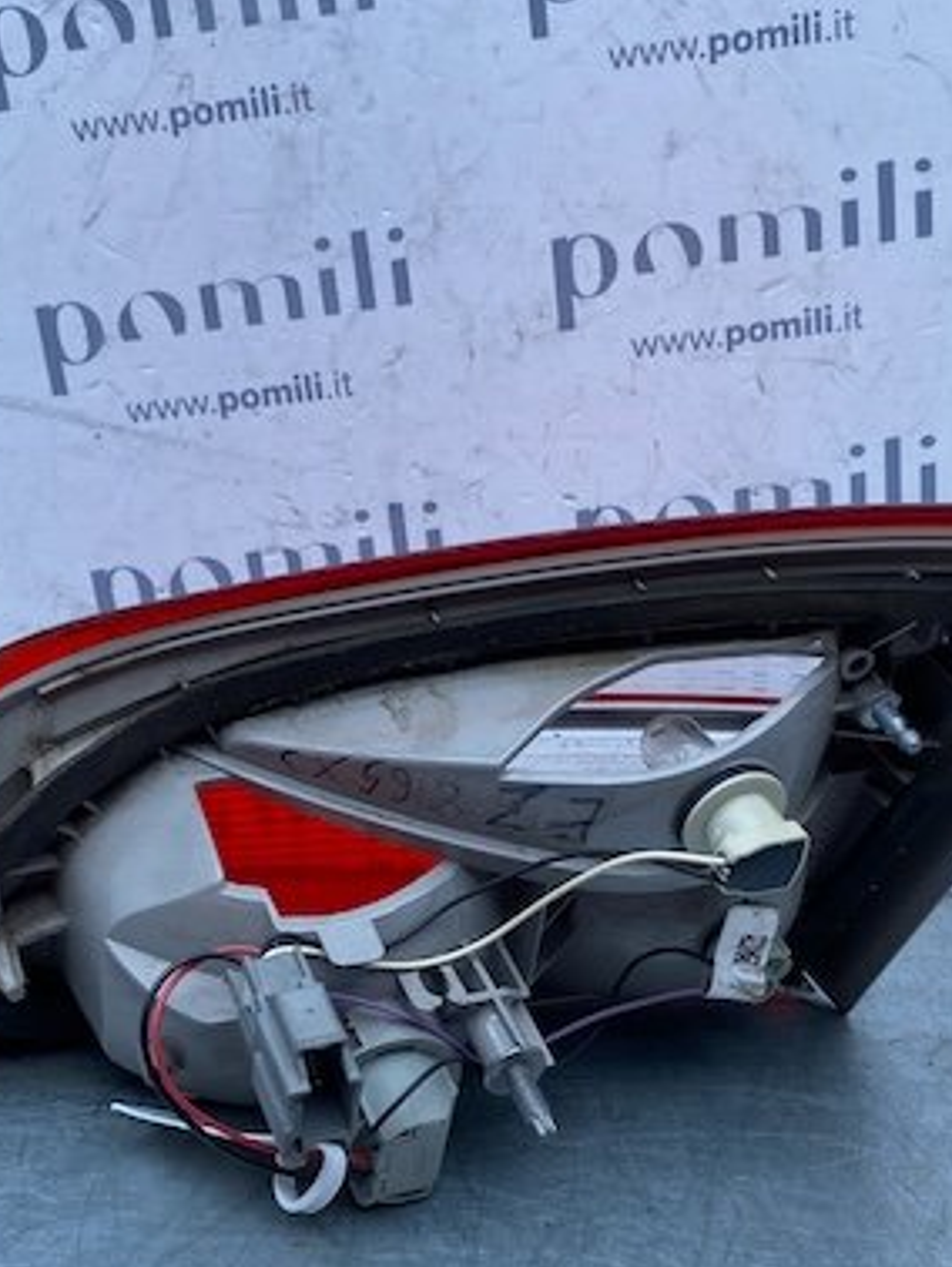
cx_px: 432
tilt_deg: -21.8
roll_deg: -3.1
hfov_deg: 32.9
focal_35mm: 44
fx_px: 1612
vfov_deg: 42.5
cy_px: 825
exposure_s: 1/681
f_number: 1.8
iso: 32
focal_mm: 4.25
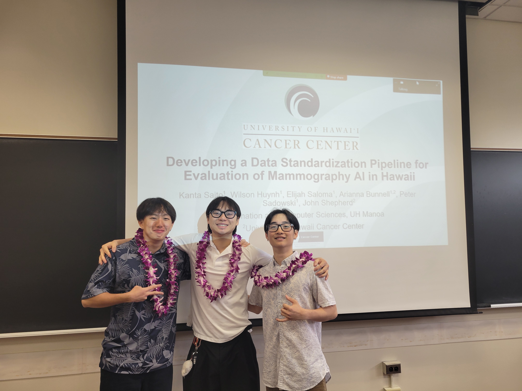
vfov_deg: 53.1
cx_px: 261
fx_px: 392
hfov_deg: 67.3
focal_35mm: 26
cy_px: 196
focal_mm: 5.4
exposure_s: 1/120
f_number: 1.8
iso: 100
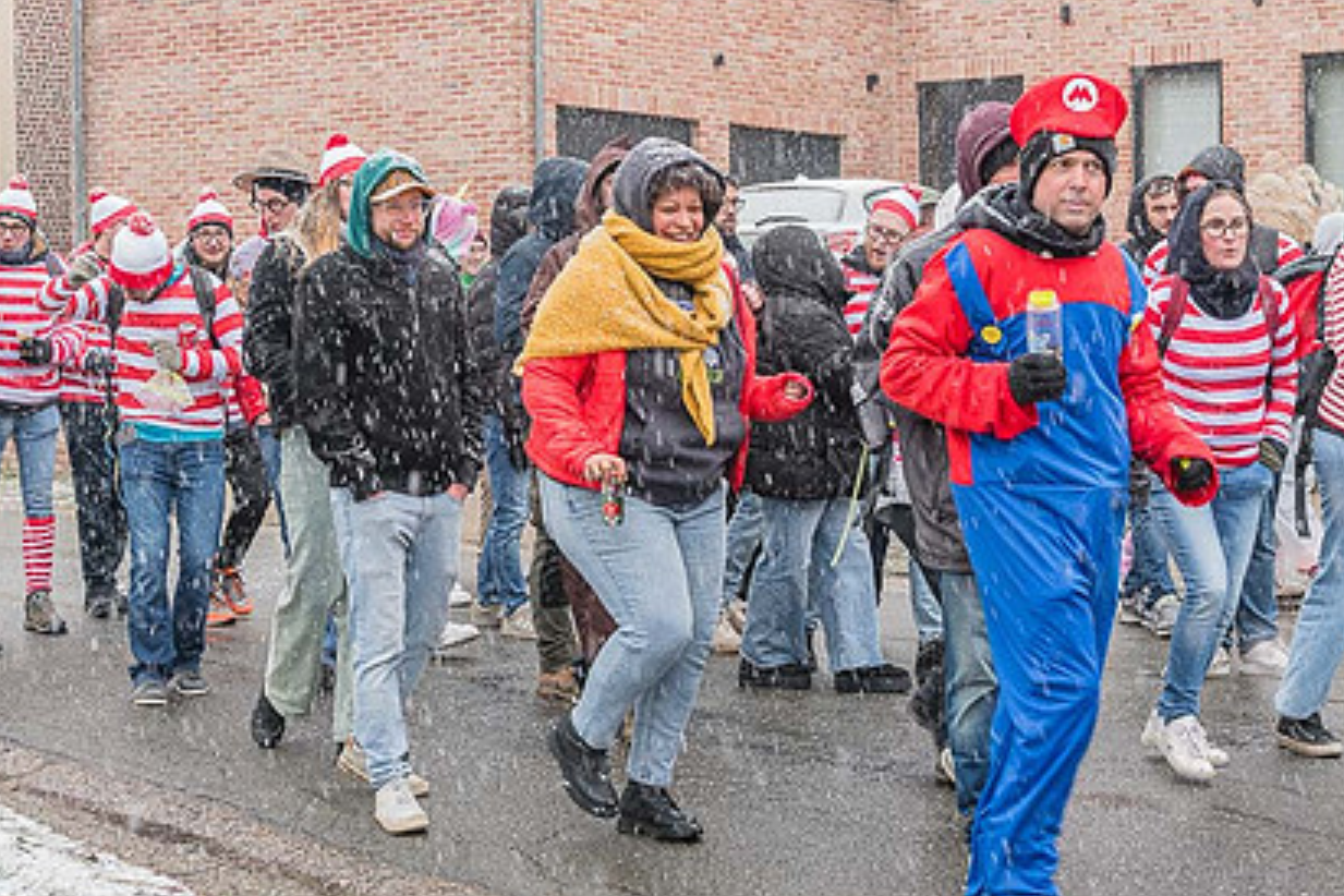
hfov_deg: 29.6
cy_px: 397
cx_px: 614
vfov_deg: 20.0
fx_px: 2538
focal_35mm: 68
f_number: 5.6
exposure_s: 1/100
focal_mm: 45
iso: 800
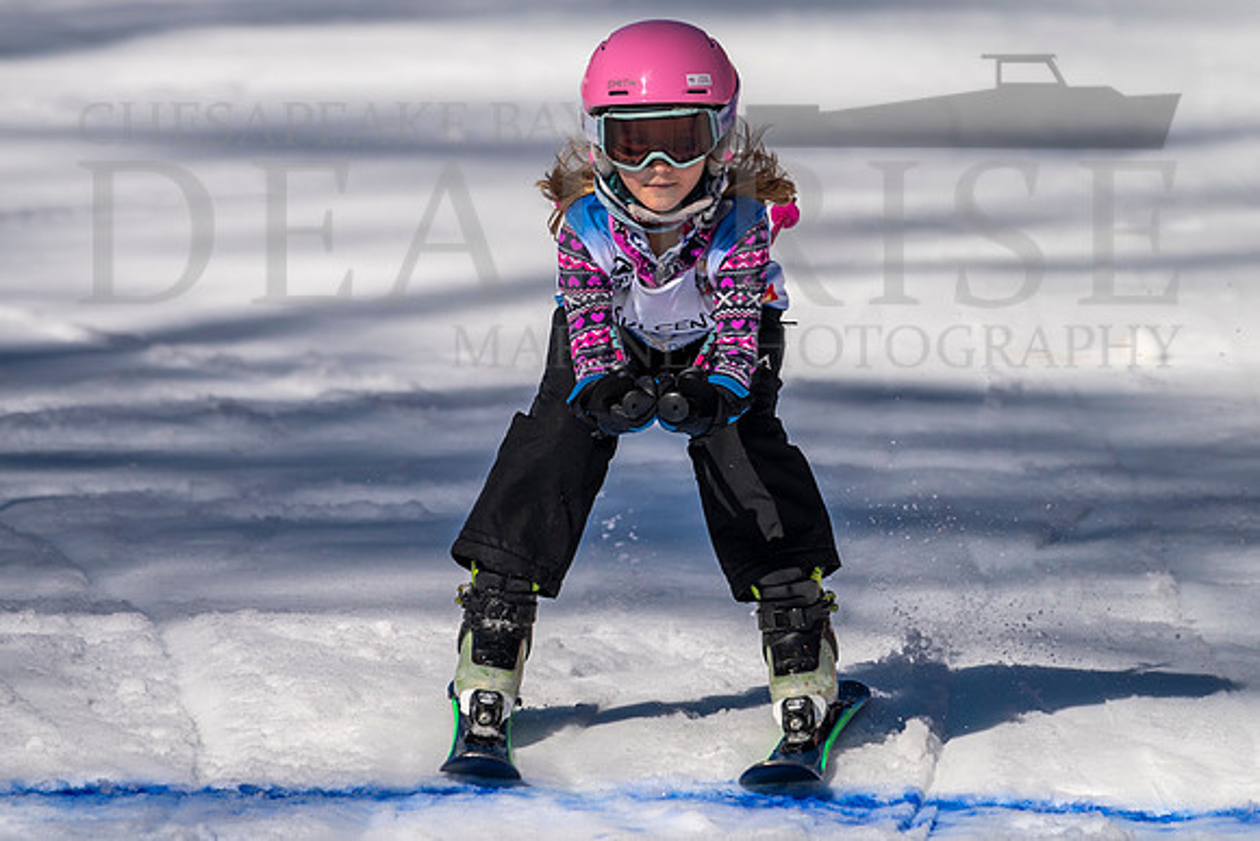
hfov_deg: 2.7
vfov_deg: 1.8
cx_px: 588
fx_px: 26941
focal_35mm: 770
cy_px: 264
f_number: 8
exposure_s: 1/2000
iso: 200
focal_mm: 560
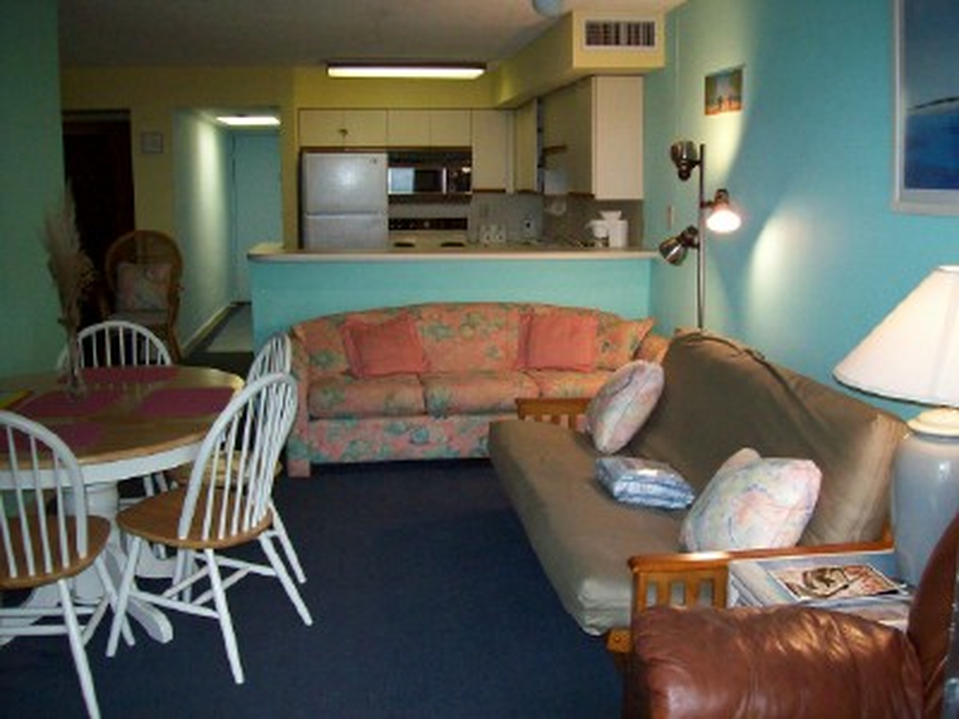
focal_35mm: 36
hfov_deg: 51.4
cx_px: 480
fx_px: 997
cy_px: 360
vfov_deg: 39.7
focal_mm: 6
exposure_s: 1/64
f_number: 2.7
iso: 200
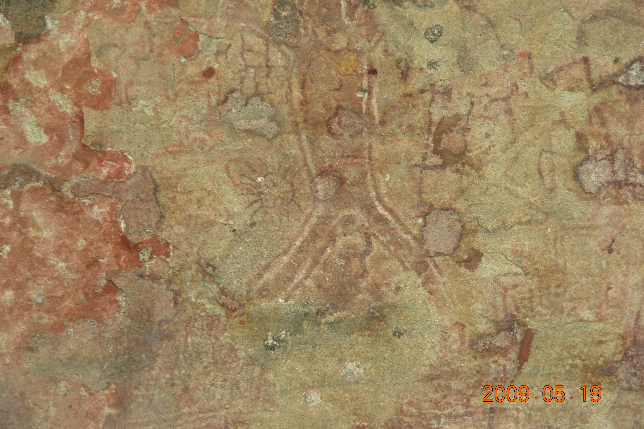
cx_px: 322
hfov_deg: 13.3
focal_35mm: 155
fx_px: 2772
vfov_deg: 8.9
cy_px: 201
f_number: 3.5
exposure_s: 1/60
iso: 56
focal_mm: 24.7
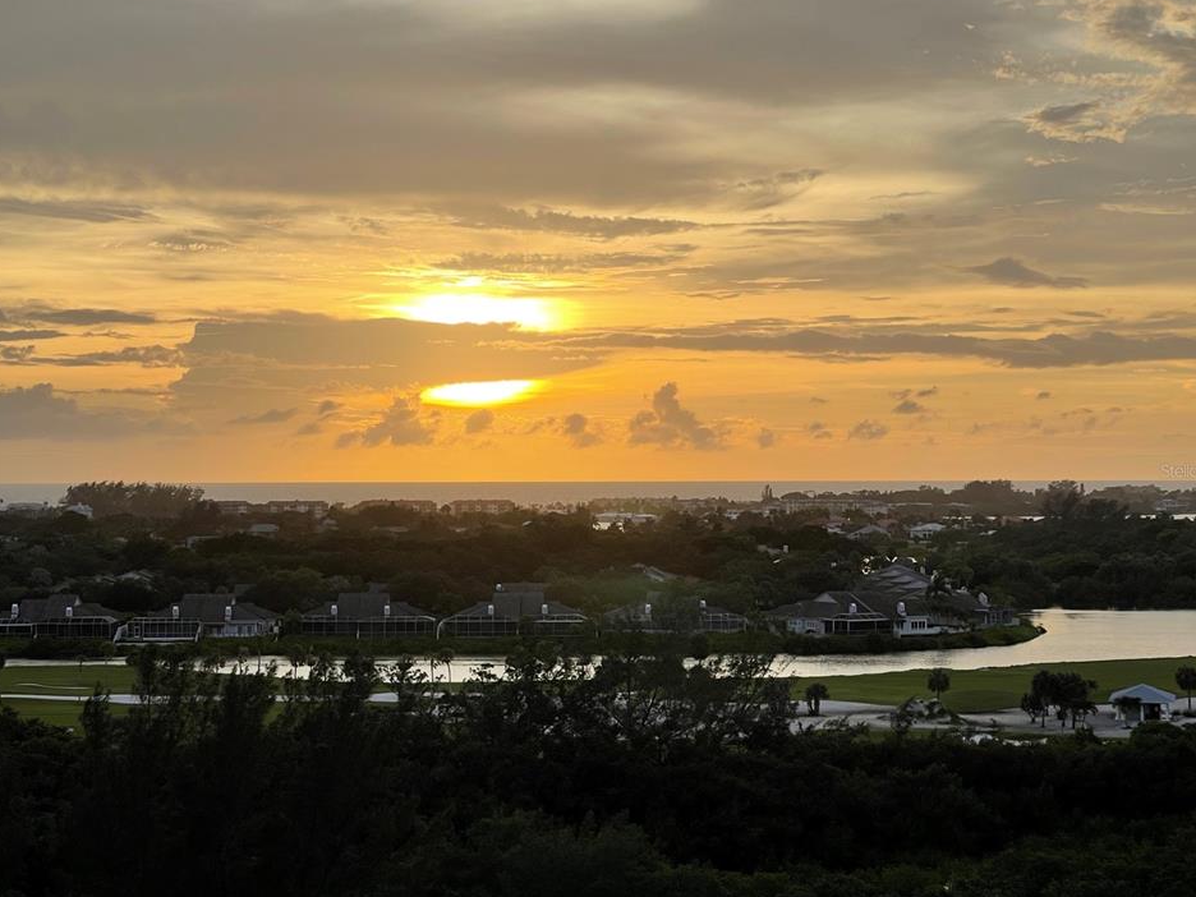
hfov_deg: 27.8
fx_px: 2419
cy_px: 470
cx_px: 584
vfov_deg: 21.0
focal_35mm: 70
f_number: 2.2
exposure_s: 1/363
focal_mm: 7.5
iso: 20
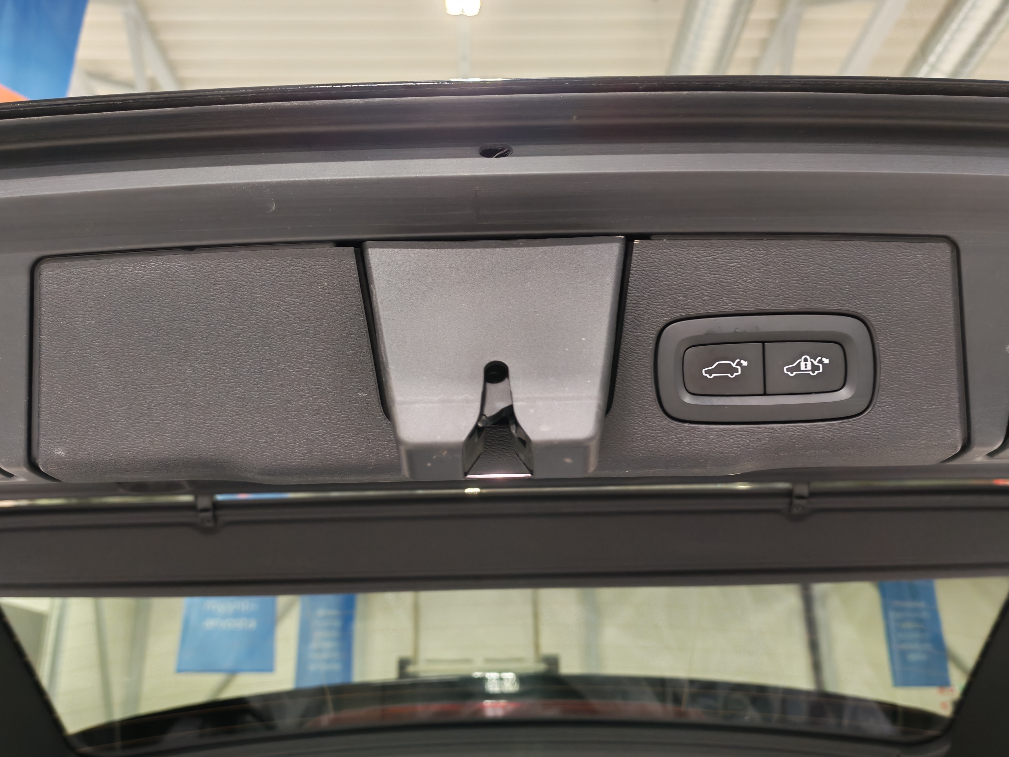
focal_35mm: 31
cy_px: 378
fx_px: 904
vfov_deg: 45.4
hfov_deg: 58.4
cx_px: 504
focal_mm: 6.12
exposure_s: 1/50
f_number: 1.9
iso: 1000
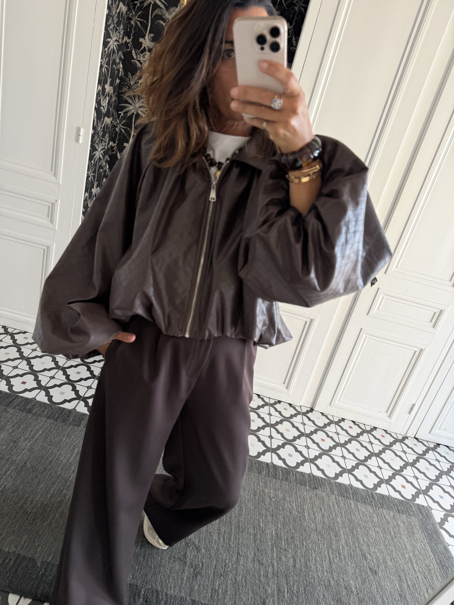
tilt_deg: -41.2
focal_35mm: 24
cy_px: 302
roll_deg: -16.7
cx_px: 227
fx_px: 420
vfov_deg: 71.6
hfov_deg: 56.8
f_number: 1.78
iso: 80
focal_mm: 6.76
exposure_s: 1/121
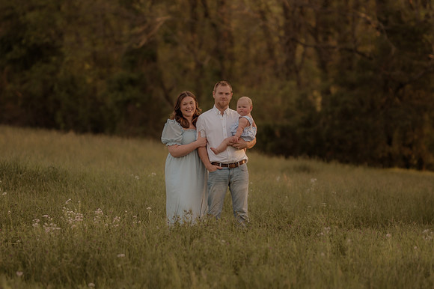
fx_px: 1530
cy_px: 144
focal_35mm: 127
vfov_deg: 10.8
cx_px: 217
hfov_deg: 16.1
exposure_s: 1/800
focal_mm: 85
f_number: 1.4
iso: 160
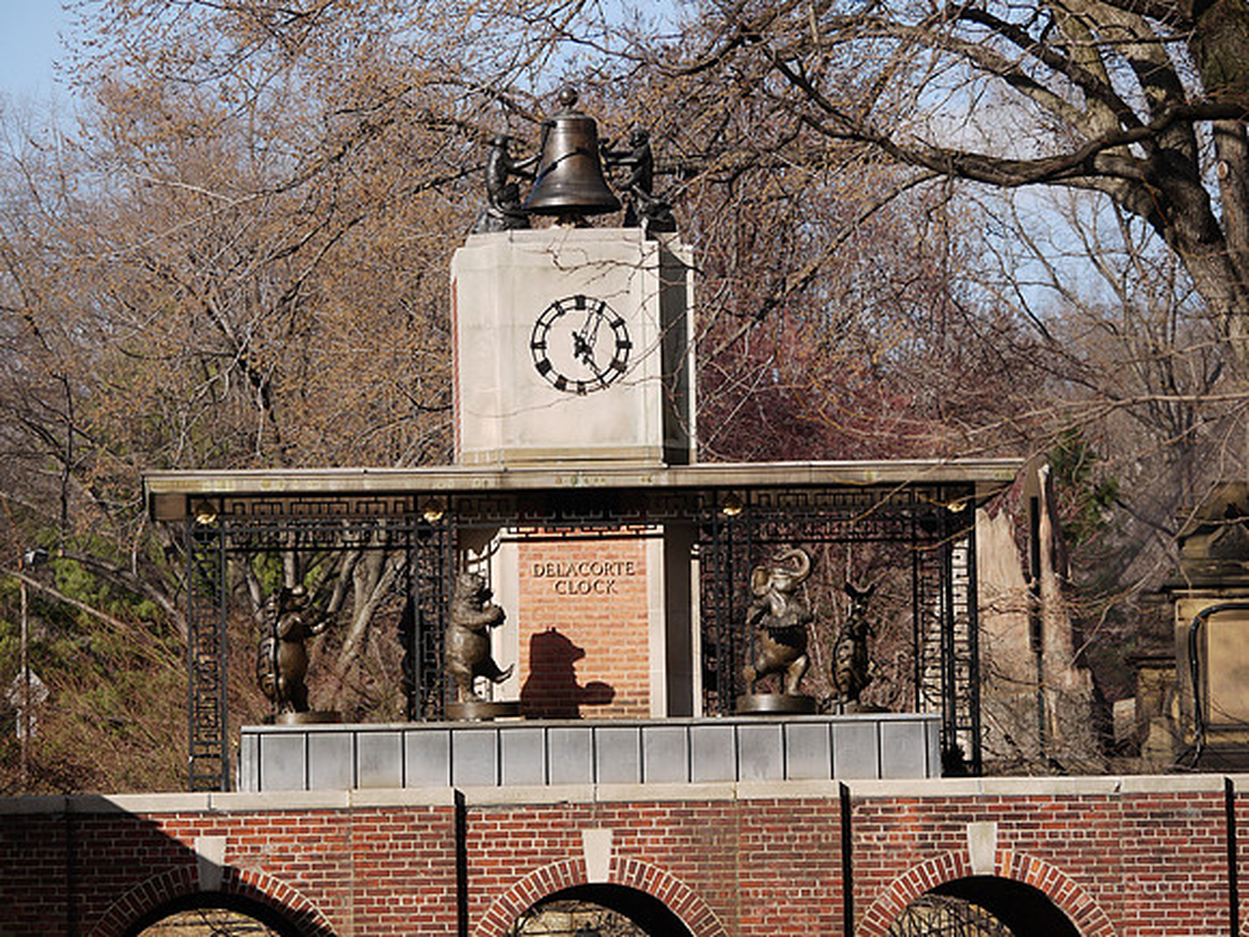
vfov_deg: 7.4
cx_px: 624
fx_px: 7216
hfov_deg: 9.9
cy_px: 468
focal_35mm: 200
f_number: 5.6
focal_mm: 100
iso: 100
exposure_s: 1/500
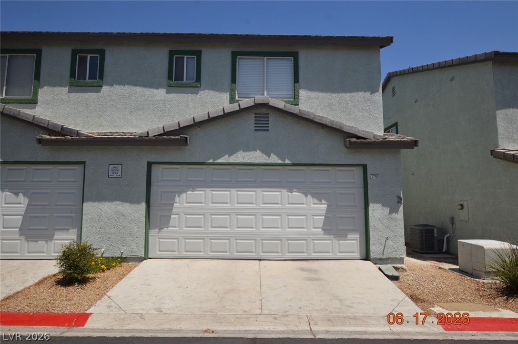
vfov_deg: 59.4
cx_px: 259
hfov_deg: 81.3
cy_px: 172
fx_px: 302
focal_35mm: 21
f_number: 11
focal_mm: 14
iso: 100
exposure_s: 1/200
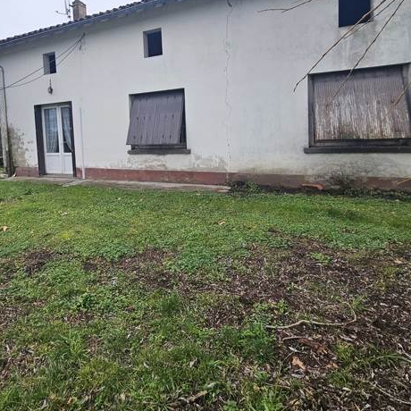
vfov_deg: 73.3
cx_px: 139
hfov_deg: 72.7
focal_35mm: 20
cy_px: 149
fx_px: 269
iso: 64
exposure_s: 1/292
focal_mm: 2.2
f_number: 2.2
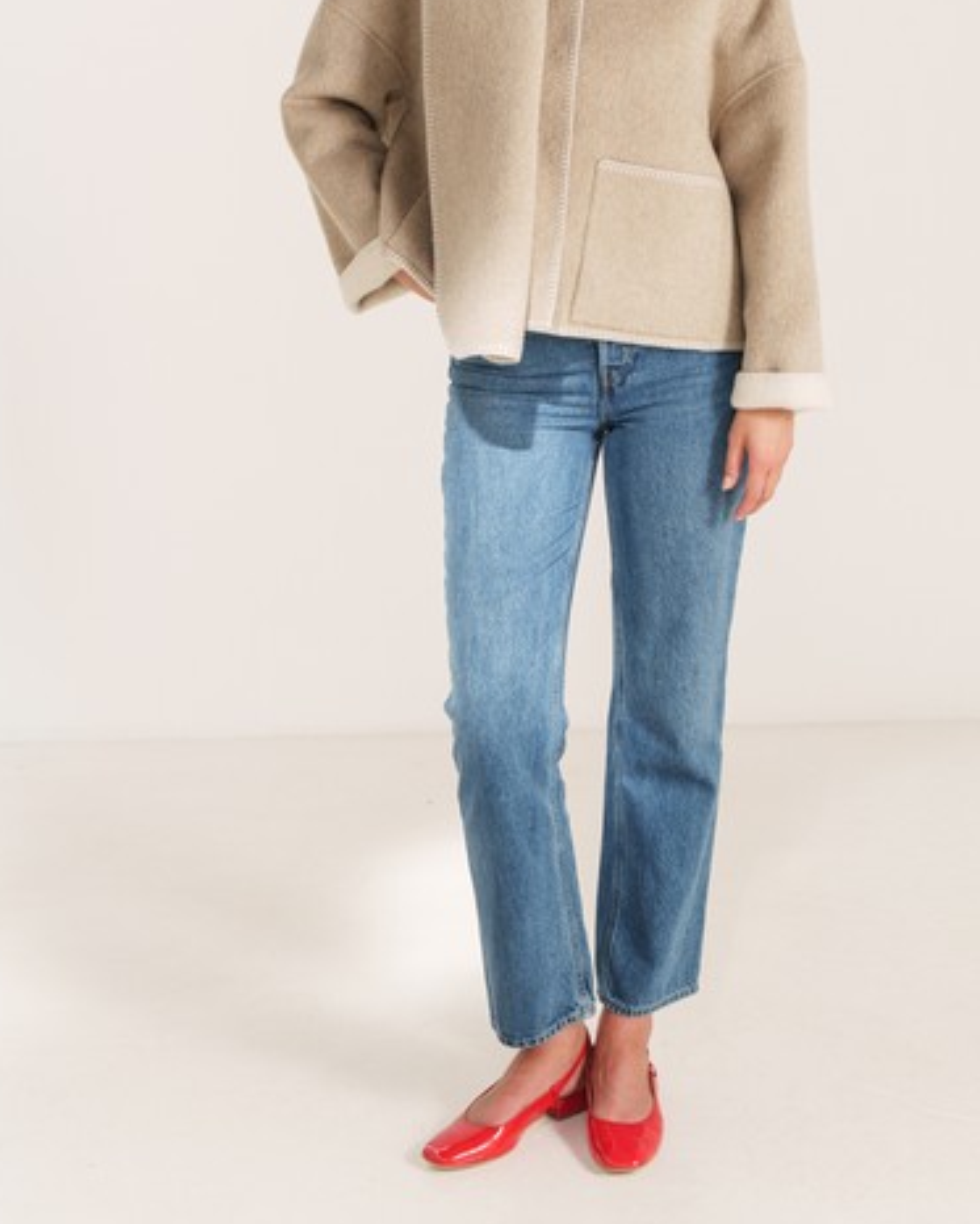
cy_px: 376
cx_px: 607
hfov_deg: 24.5
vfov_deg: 30.2
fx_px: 2247
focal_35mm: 62
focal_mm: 38
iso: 800
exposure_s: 1/400
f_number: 4
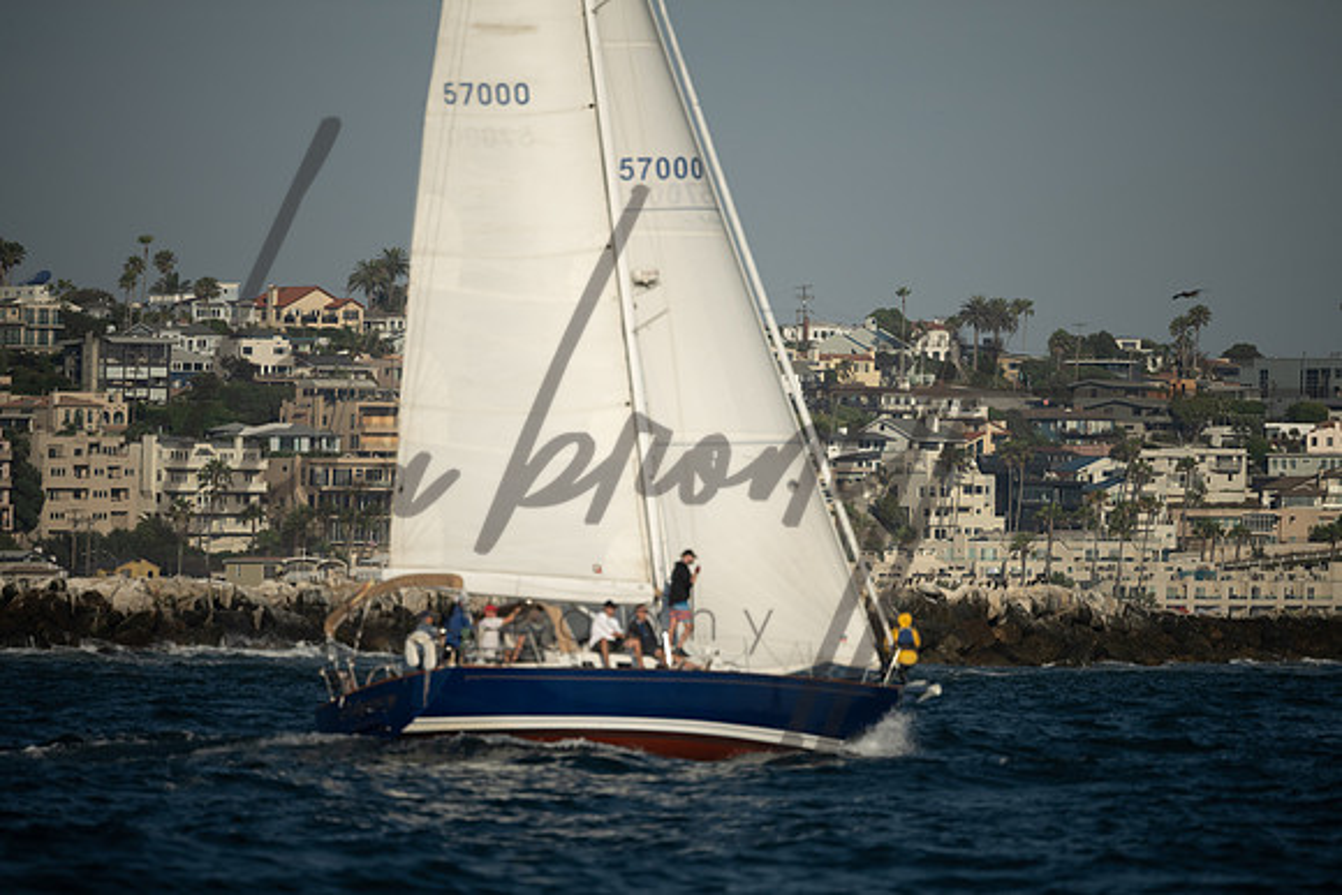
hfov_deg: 5.2
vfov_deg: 3.4
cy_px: 448
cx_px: 671
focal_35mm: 400
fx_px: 14914
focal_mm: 400
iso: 400
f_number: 5.6
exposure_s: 1/4000
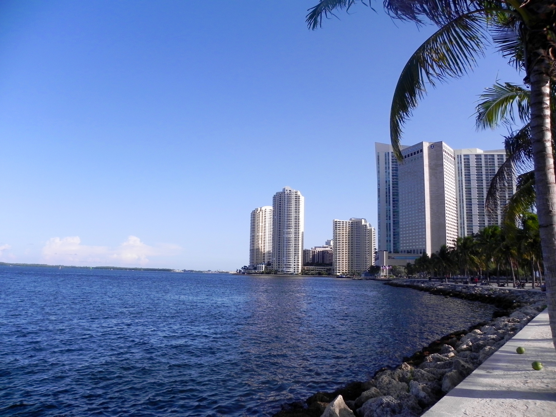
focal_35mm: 26
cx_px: 278
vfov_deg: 53.1
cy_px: 208
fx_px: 418
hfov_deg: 67.3
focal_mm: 4.6
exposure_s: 1/1912
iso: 160
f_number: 2.8
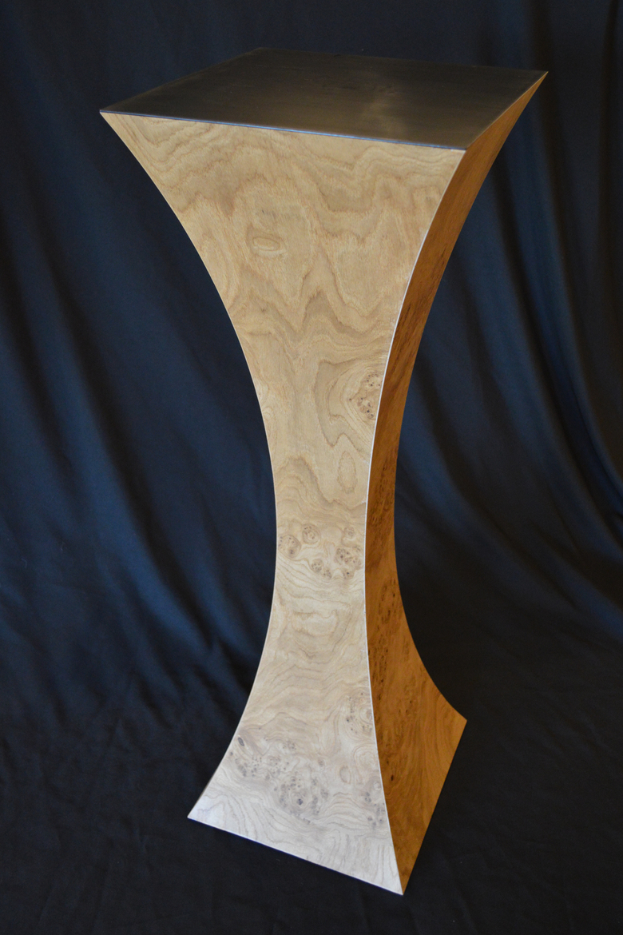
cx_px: 313
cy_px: 457
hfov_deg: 35.9
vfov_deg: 51.9
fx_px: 960
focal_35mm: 37
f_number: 4
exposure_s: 1/60
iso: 1800
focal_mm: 24
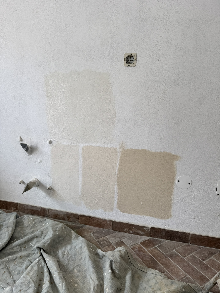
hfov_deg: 56.8
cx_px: 110
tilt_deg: -13.0
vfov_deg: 71.6
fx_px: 203
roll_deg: -1.5
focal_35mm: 24
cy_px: 146
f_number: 1.78
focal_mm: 6.76
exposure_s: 1/204
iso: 64
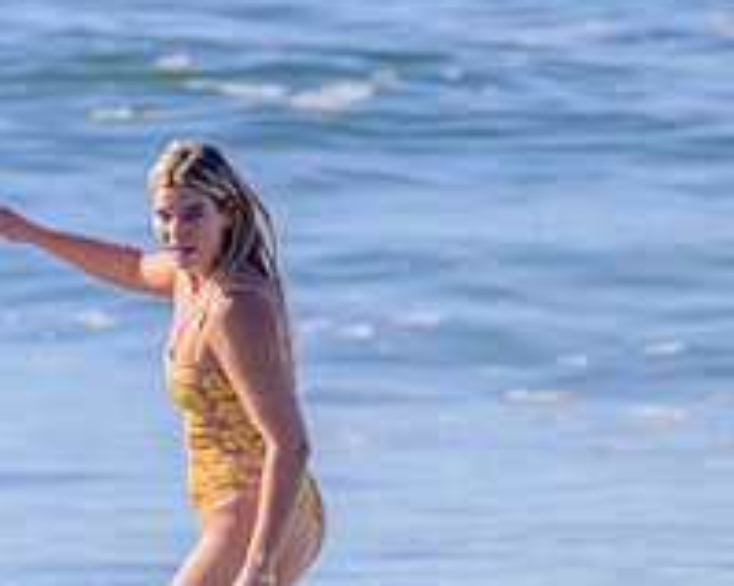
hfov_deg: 0.9
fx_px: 47551
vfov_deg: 0.7
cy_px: 691
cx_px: -26
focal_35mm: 2190
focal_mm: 800
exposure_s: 1/2000
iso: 900
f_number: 11
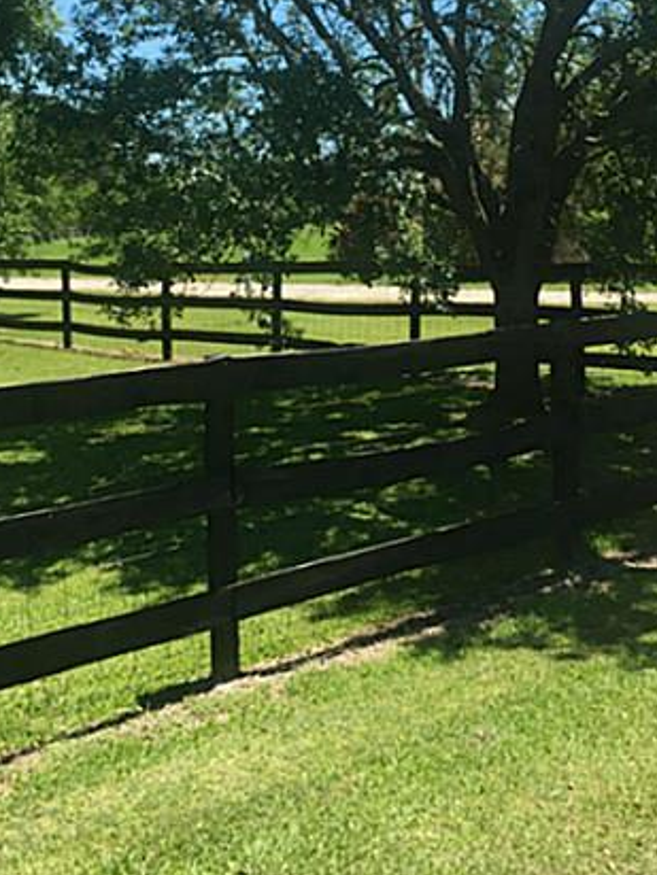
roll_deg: +1.1
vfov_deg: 34.9
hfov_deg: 27.0
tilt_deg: -2.3
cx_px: 330
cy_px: 229
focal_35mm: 54
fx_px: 1367
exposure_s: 1/630
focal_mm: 4.15
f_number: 2.2
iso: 25
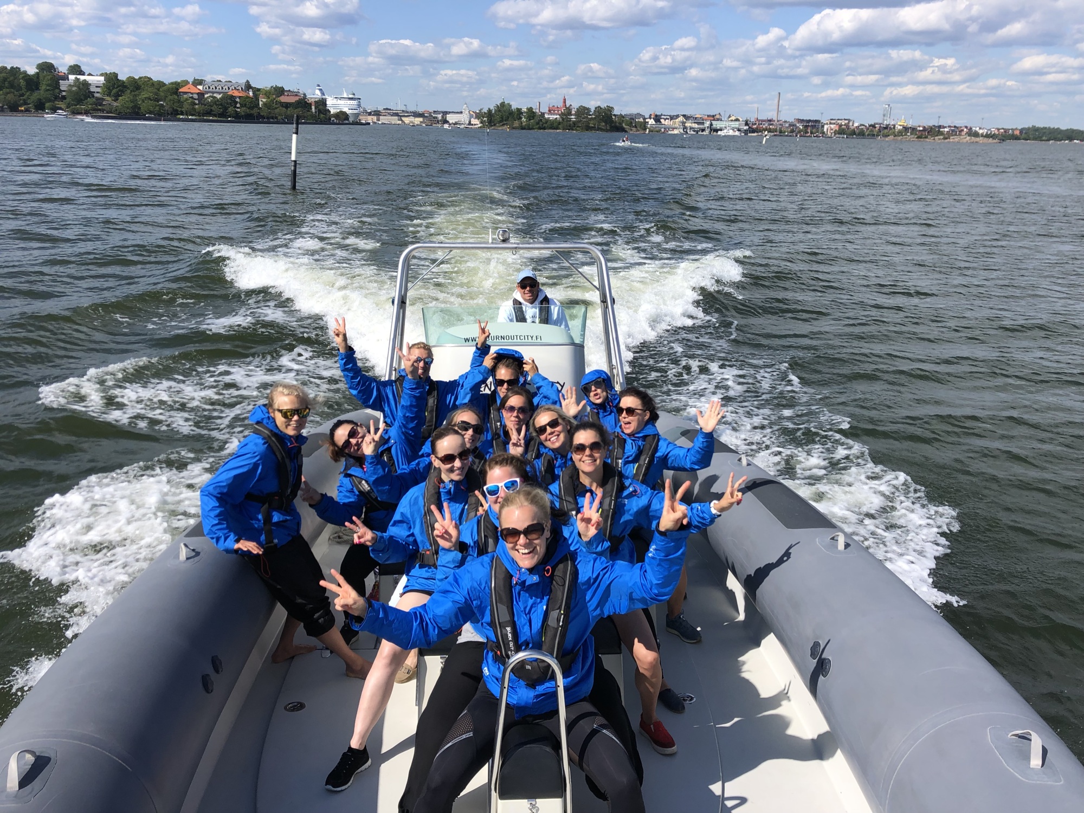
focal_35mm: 28
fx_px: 877
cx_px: 542
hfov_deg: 63.4
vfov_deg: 49.7
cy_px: 406
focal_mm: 3.99
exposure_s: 1/2288
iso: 20
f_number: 1.8
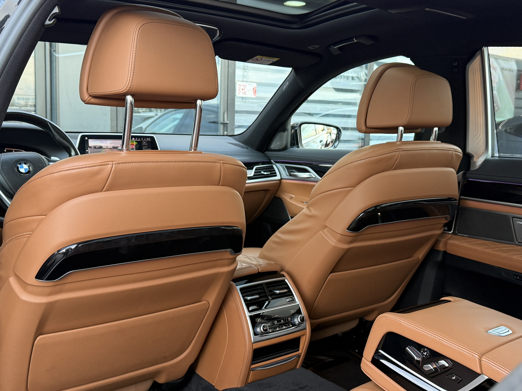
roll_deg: -1.6
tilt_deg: -5.1
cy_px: 198
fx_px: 603
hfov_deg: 46.8
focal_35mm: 40
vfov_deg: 36.0
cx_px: 270
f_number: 1.78
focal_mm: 6.76
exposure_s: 1/73
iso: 200
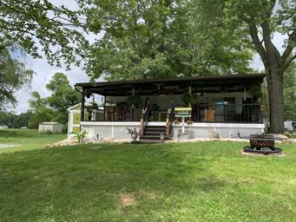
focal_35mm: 26
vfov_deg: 53.1
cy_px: 111
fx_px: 222
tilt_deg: +4.5
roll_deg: -1.0
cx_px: 148
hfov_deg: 67.3
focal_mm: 4.25
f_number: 1.8
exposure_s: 1/2421
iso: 25
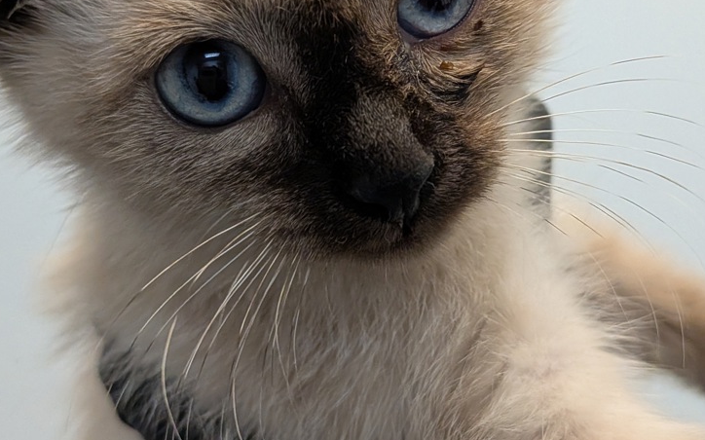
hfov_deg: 41.8
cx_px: 383
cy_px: 177
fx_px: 922
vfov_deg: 26.8
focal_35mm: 48
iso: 1840
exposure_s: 1/595
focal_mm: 4.53
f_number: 1.7
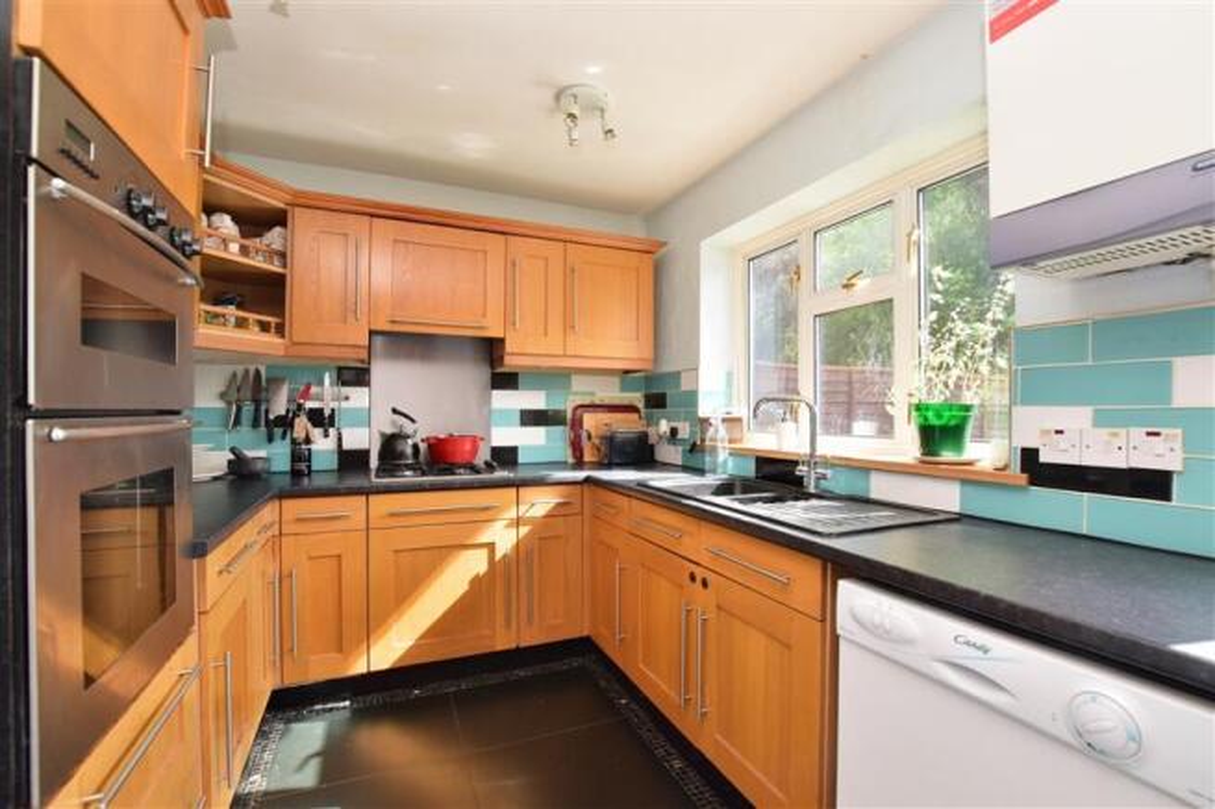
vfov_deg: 77.3
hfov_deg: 100.4
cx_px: 608
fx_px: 506
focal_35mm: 15
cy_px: 404
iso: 320
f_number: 11
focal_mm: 10
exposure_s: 1/80
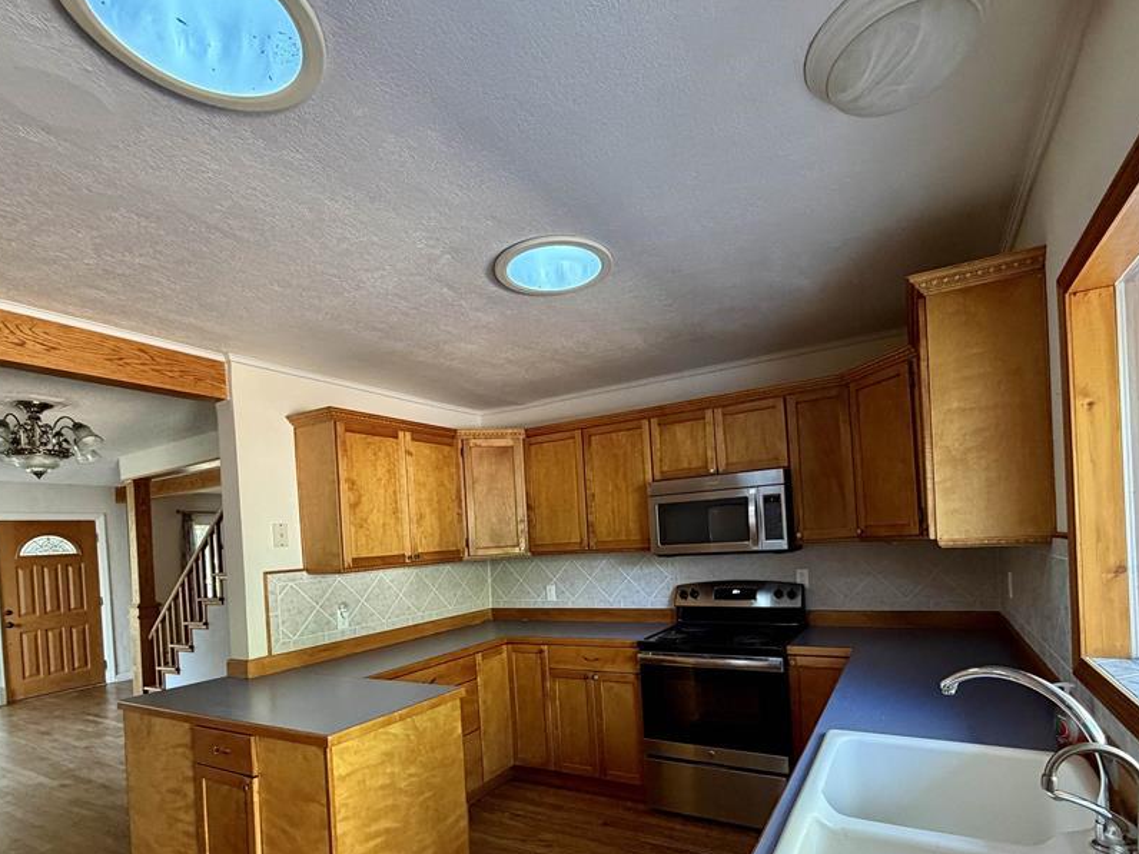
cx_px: 598
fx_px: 592
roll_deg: +4.5
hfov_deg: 87.7
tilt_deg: +0.0
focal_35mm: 18
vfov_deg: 70.4
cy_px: 538
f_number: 2.2
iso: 400
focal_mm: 2.22
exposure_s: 1/60
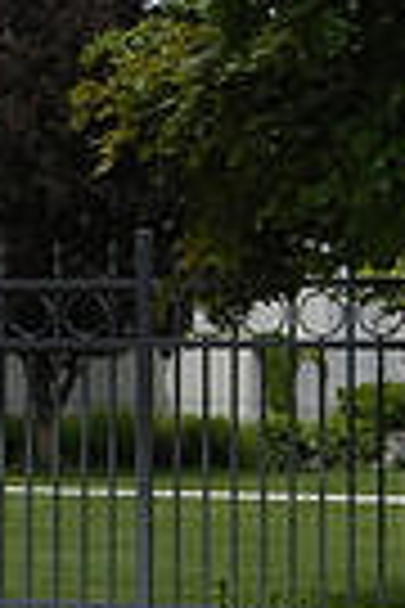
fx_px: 2500
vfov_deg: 13.8
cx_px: -310
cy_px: 248
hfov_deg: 8.9
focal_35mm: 148
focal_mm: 23
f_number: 10
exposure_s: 1/800
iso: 400
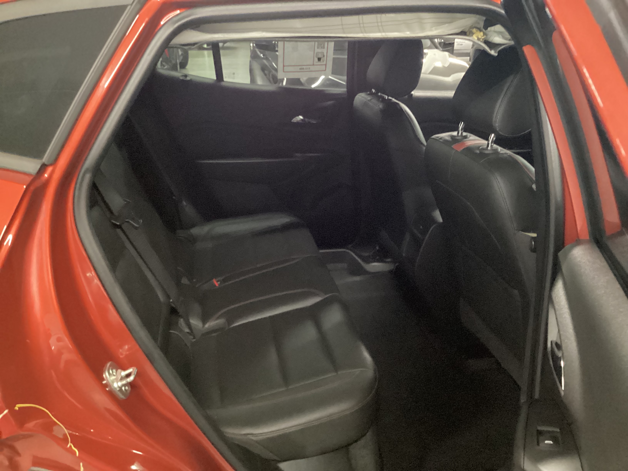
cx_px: 314
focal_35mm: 31
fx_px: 562
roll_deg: -2.0
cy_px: 236
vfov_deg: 45.4
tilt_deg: -23.5
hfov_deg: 58.4
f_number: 2.4
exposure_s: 1/17
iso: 800
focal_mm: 3.3
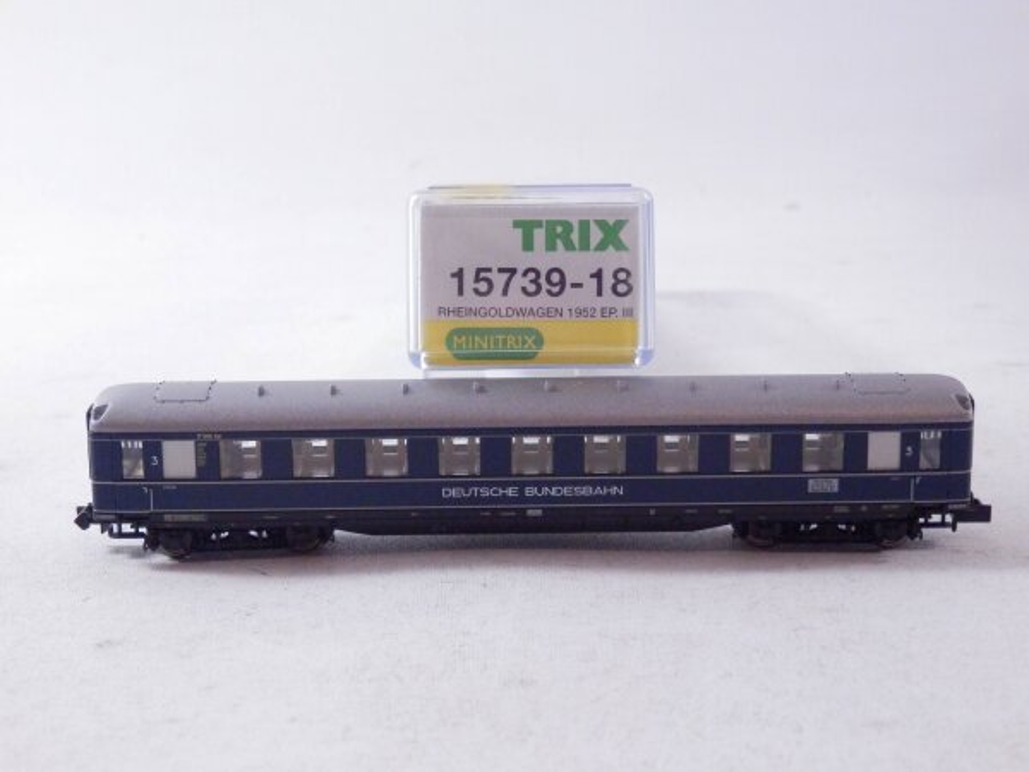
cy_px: 386
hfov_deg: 29.4
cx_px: 514
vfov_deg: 22.3
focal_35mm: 66
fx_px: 1962
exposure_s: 1/160
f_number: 4.4
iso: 1000
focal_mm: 11.9
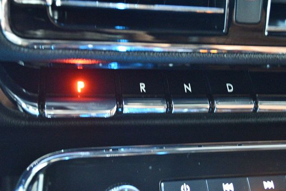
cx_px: 143
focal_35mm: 48
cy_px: 96
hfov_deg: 41.1
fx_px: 381
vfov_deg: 28.0
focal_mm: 32
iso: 12800
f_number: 4.8
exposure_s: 1/10
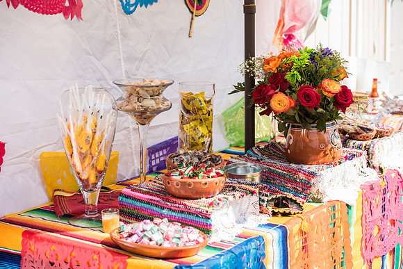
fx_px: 784
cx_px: 202
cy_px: 134
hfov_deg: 28.8
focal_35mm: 70
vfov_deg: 19.5
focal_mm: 70
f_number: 4.5
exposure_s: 1/800
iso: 200
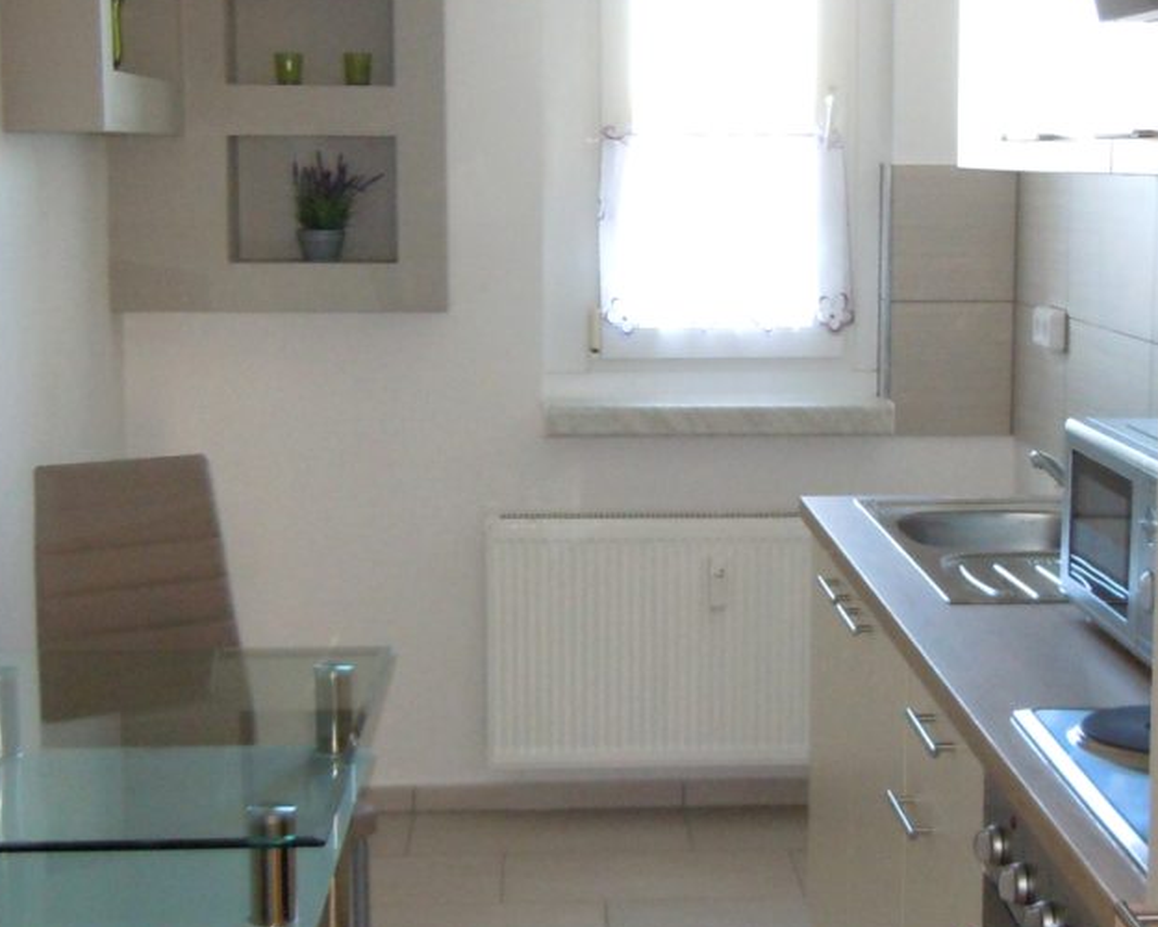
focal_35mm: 48
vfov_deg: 31.4
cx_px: 713
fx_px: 1645
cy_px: 478
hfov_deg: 38.6
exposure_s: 1/40
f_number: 3.5
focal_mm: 5.4
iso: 400
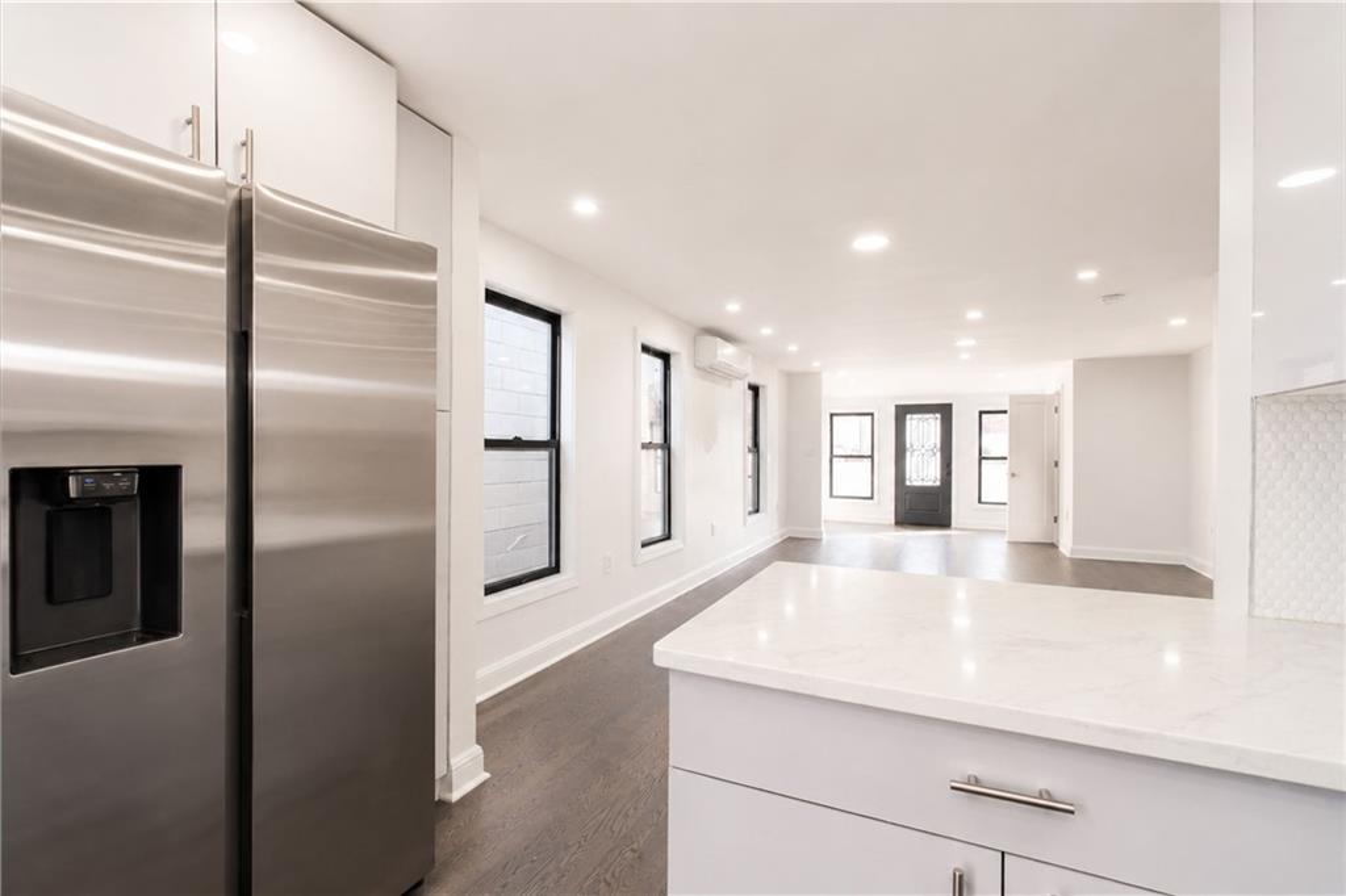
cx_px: 673
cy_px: 448
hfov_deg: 100.4
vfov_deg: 77.3
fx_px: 561
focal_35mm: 15
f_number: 10
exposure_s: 1/60
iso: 1250
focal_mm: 10
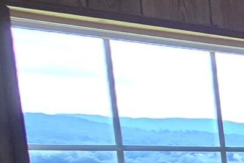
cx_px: 890
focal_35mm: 101
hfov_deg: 9.1
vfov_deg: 12.7
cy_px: 257
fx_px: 685
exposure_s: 1/120
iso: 50
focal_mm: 2.2
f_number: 2.2
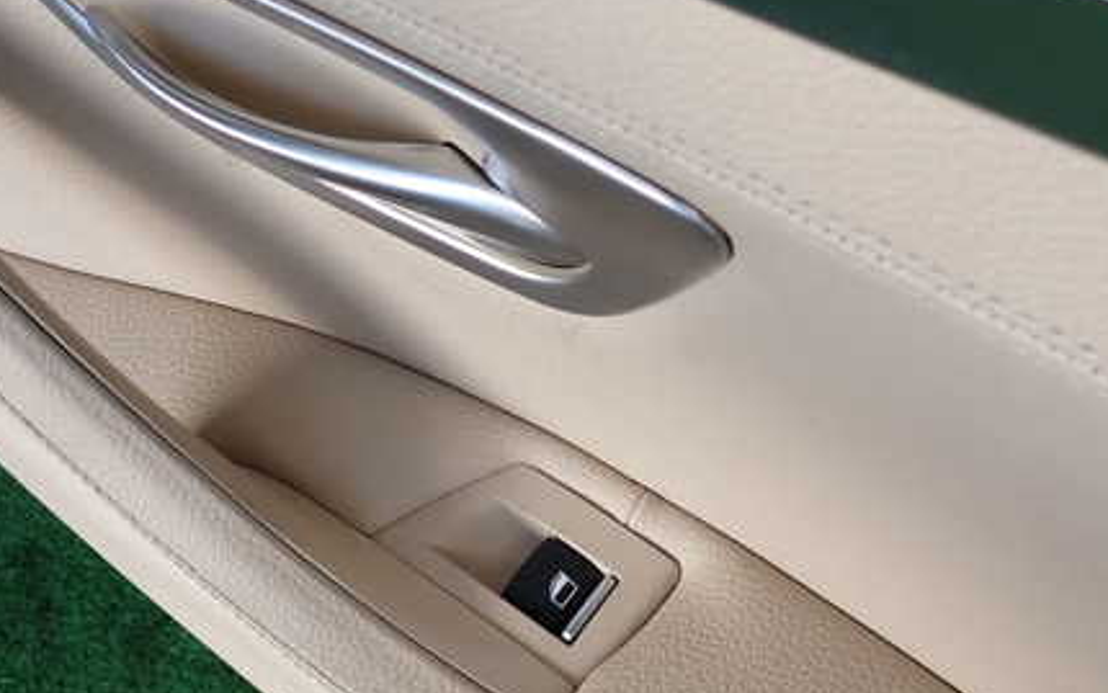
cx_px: 551
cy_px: 399
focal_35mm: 37
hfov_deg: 52.7
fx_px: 1118
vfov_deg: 34.4
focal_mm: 4.5
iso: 100
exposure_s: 1/100
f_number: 2.8
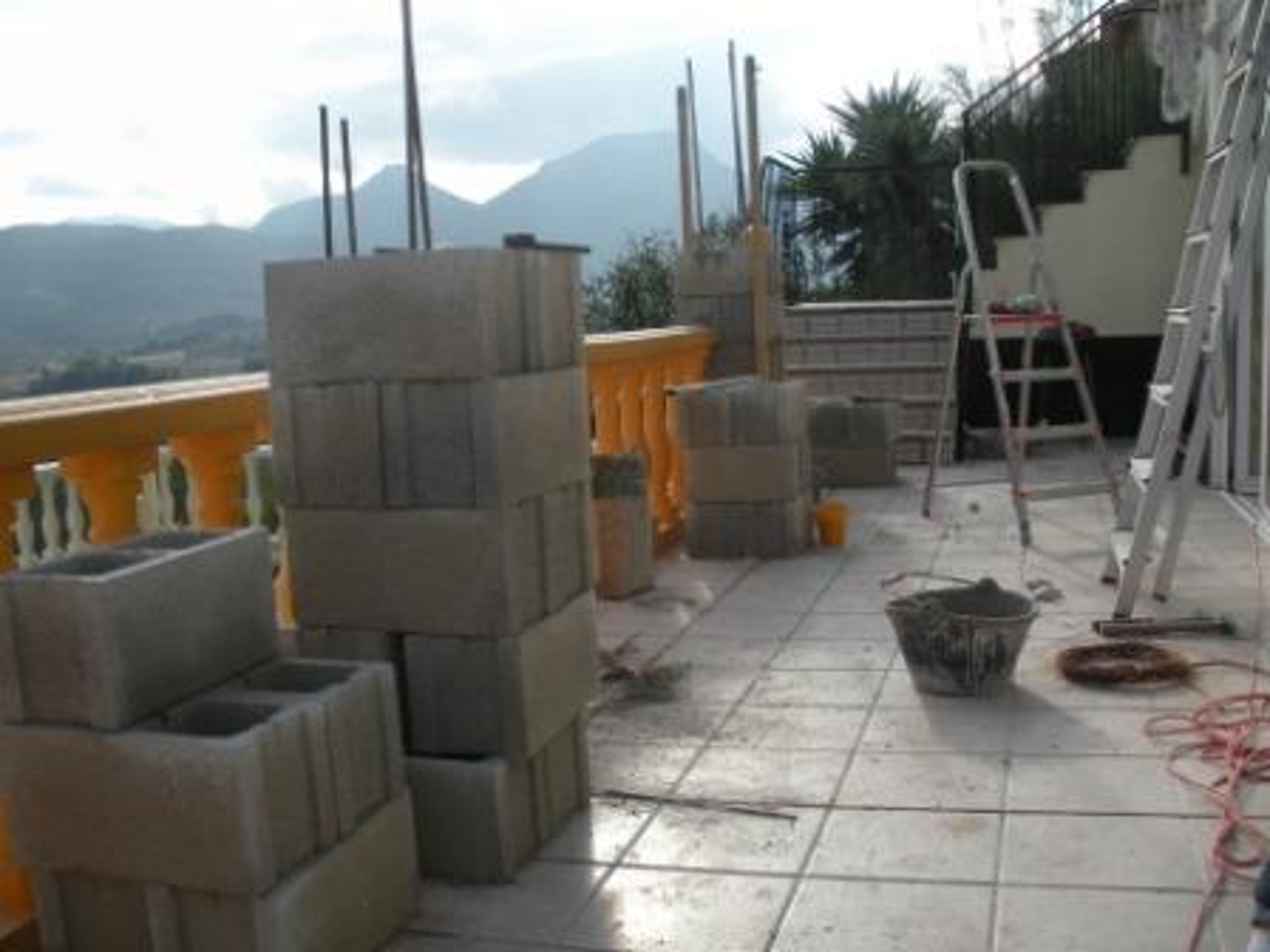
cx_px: 635
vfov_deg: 40.7
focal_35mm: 35
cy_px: 476
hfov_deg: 52.6
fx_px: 1284
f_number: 3.5
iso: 64
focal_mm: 6.3
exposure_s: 1/483
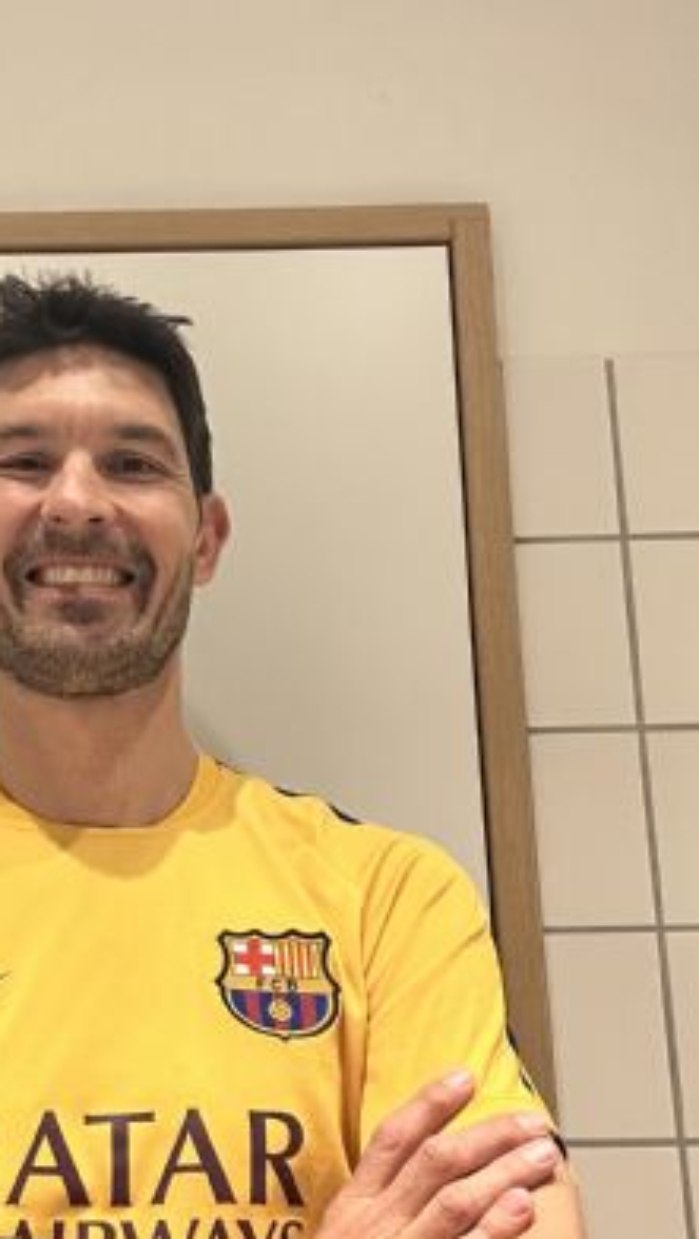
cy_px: 819
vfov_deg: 40.8
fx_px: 1645
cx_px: 142
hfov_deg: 23.6
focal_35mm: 50
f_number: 1.9
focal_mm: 2.69
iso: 250
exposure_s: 1/33
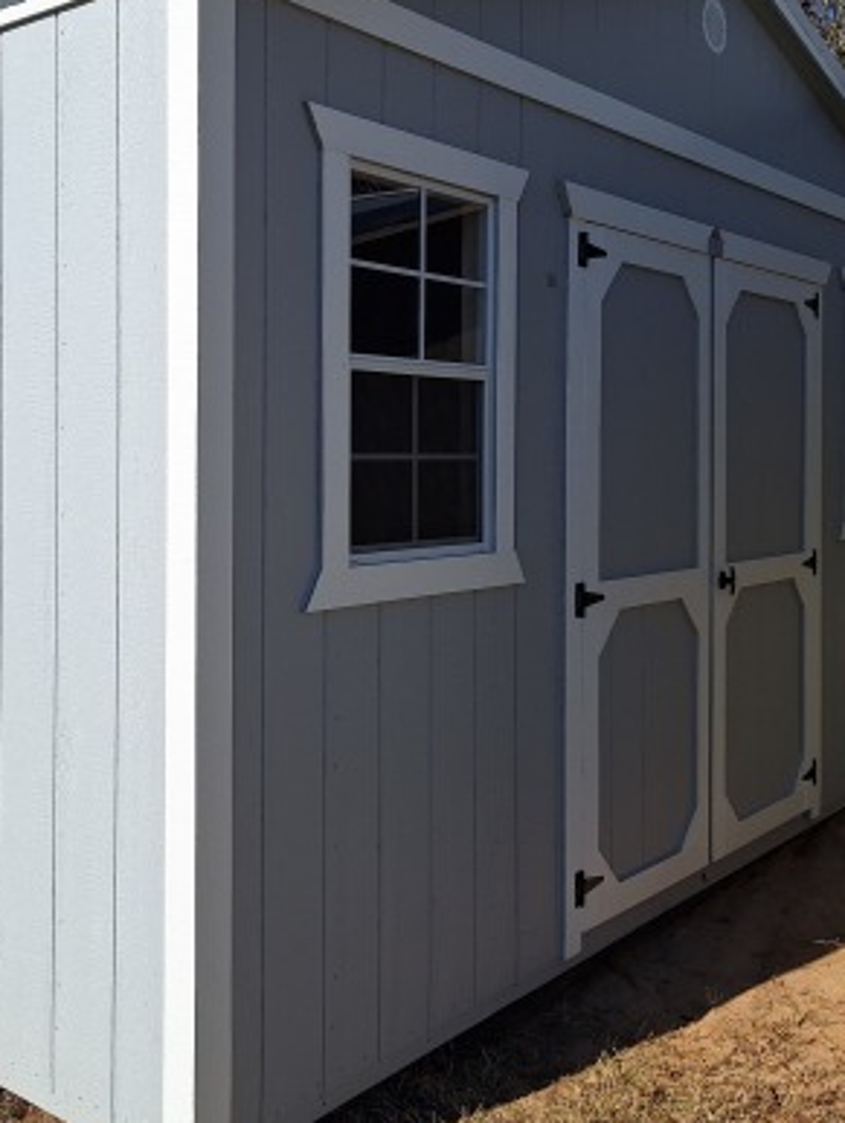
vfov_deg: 48.8
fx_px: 1235
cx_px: 287
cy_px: 496
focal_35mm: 38
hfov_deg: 37.4
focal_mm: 5.54
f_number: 1.8
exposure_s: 1/5000
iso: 40
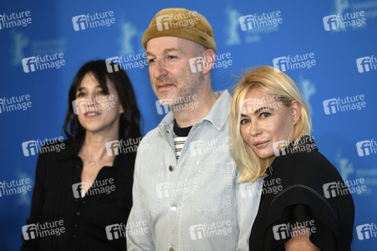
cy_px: 126
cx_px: 188
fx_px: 1936
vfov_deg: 7.4
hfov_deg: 11.1
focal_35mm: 185
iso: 640
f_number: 4
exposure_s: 1/320
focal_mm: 185
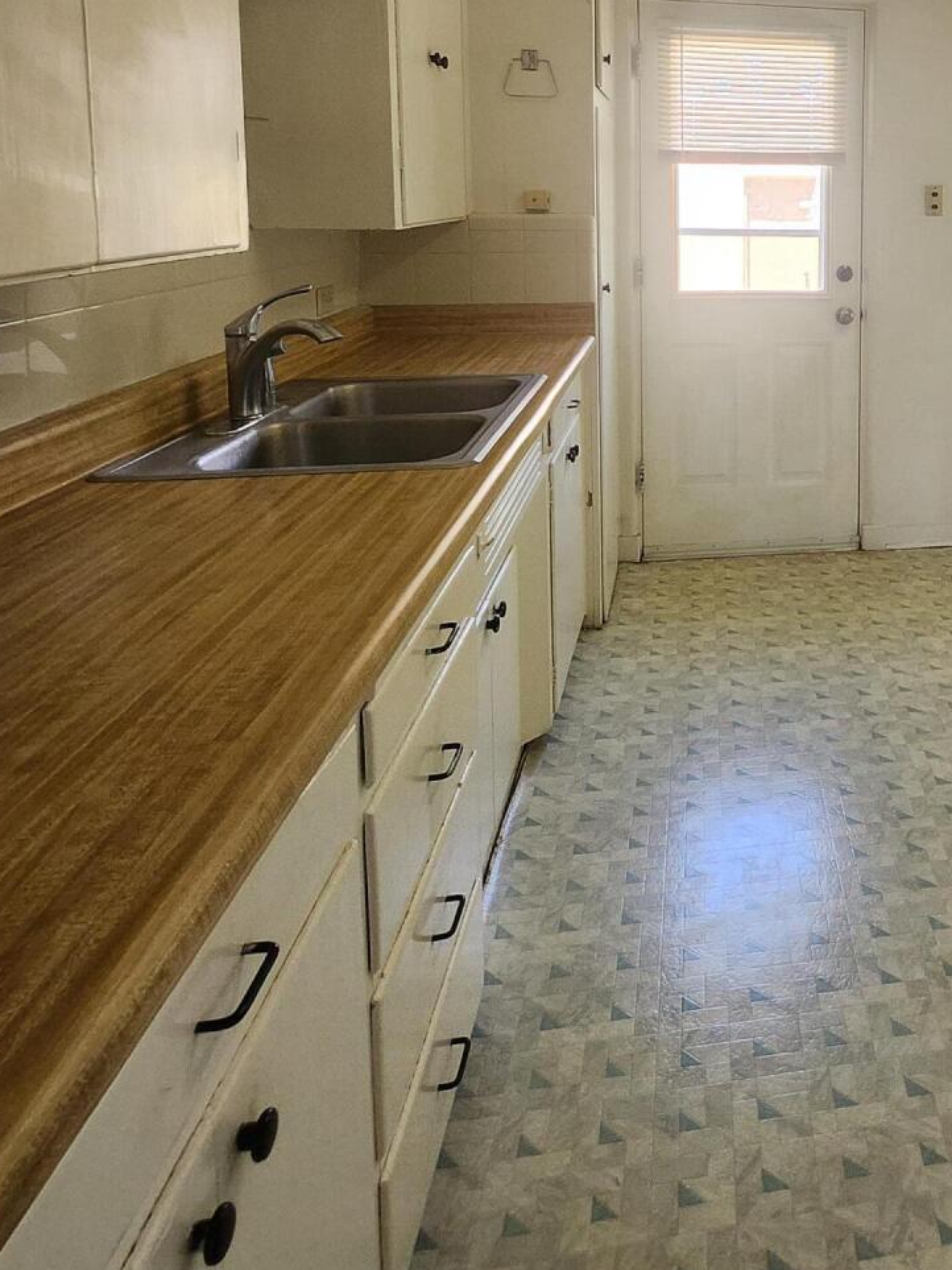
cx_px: 930
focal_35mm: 27
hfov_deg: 44.5
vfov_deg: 61.3
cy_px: 301
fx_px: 990
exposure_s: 1/60
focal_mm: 1.74
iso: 125
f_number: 2.2
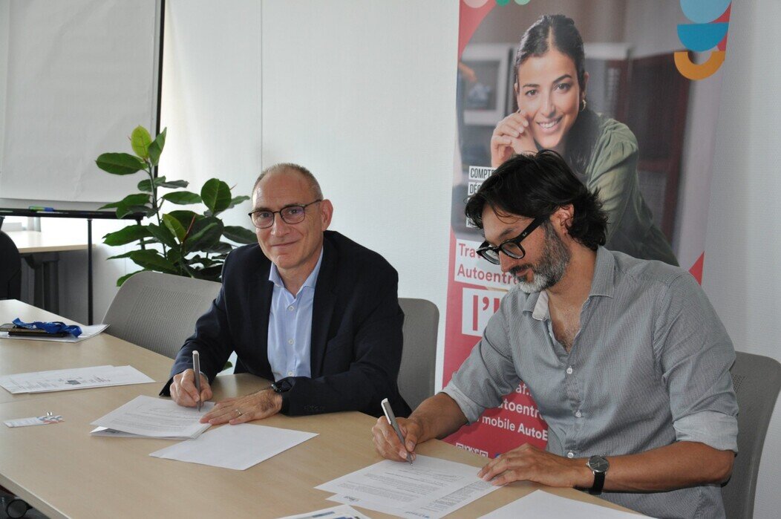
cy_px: 260
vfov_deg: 23.7
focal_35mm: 57
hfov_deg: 35.1
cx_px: 390
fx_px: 1235
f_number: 4.5
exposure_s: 1/80
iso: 800
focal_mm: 38
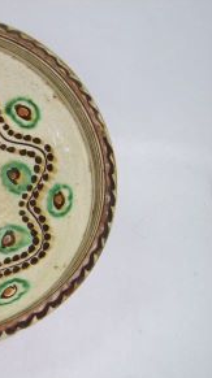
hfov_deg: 19.7
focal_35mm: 57
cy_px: 192
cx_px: -46
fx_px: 571
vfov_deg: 36.6
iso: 50
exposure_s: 1/30
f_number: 2.8
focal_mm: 7.8
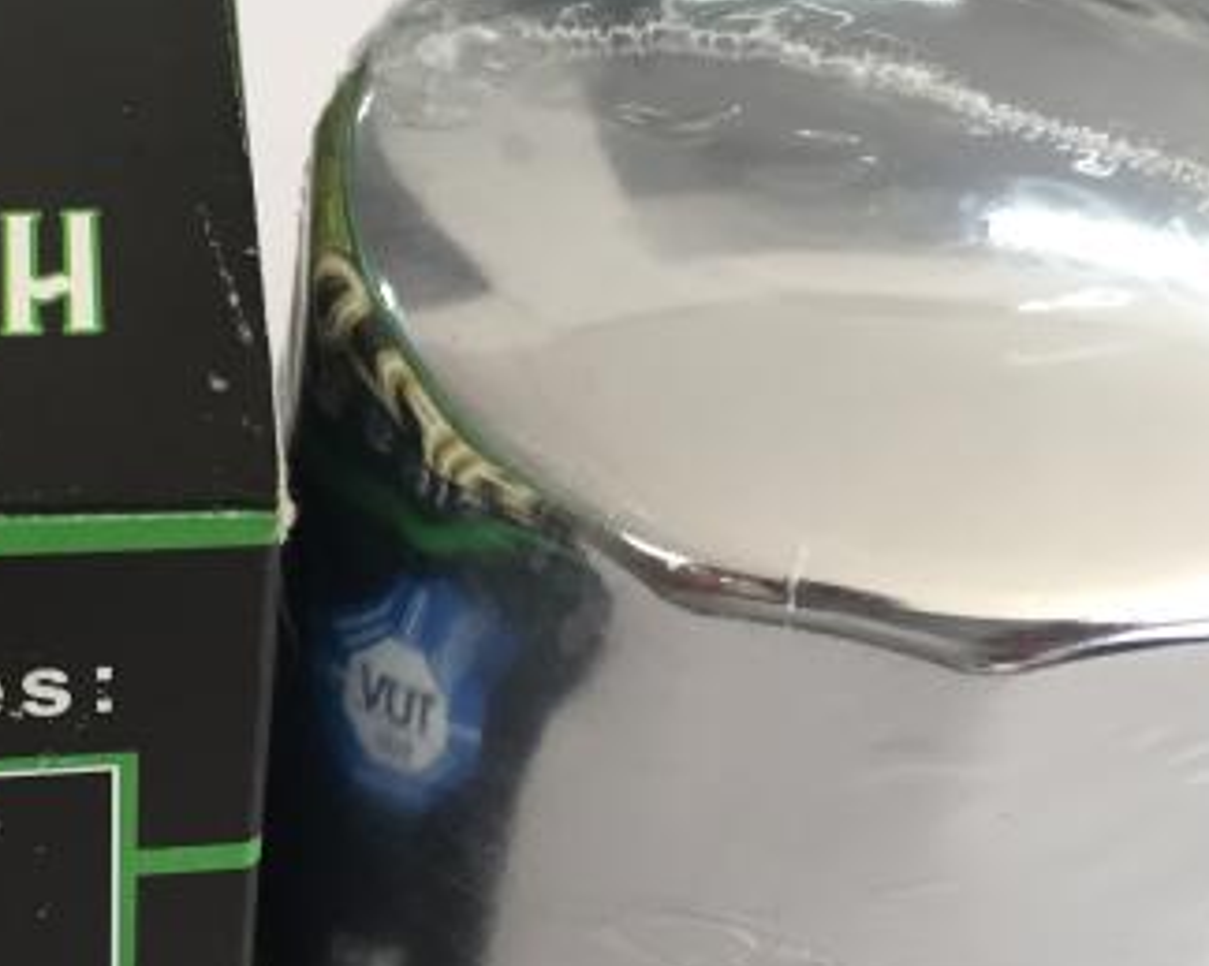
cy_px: 679
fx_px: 2504
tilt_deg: -48.6
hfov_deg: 26.0
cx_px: 63
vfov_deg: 21.7
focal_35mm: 70
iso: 32
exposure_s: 1/40
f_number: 2.2
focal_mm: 4.15
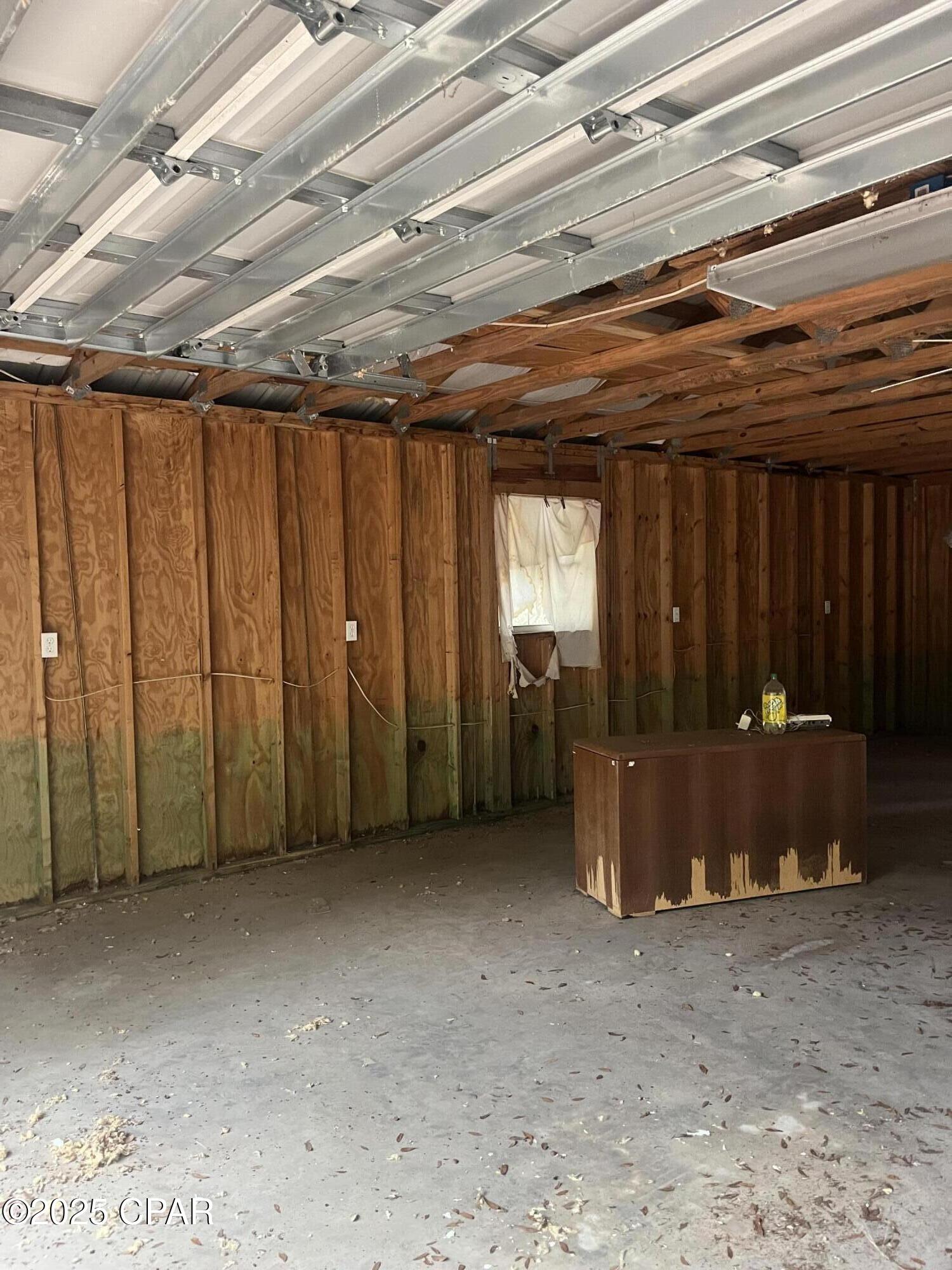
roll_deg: +3.0
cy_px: 635
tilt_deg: -3.8
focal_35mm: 26
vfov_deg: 67.3
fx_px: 953
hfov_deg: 53.1
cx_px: 476
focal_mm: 5.1
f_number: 1.6
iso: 500
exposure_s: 1/59
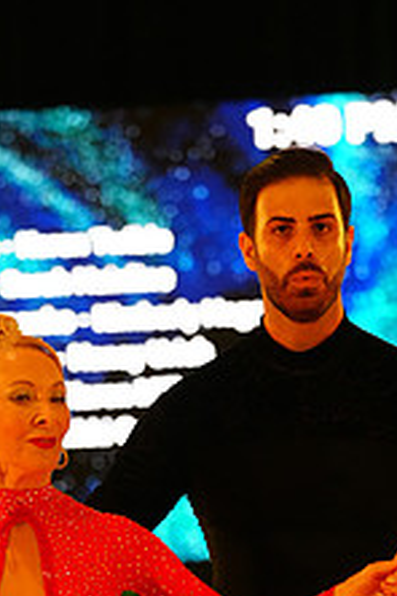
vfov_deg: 7.1
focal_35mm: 288
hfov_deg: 4.8
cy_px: 752
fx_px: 4764
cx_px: 192
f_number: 2.8
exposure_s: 1/320
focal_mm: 110
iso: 5000
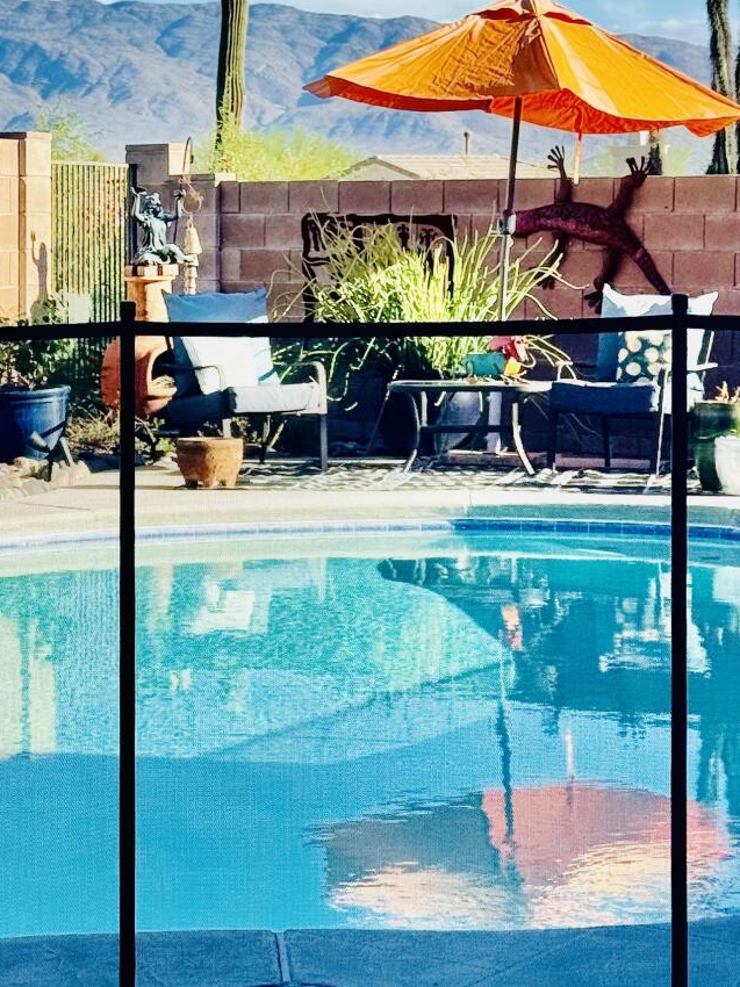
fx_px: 3222
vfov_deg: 17.4
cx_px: 66
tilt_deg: -6.9
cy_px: 523
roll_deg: +0.3
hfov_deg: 13.0
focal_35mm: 113
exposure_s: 1/2513
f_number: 1.78
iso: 64
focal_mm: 6.86
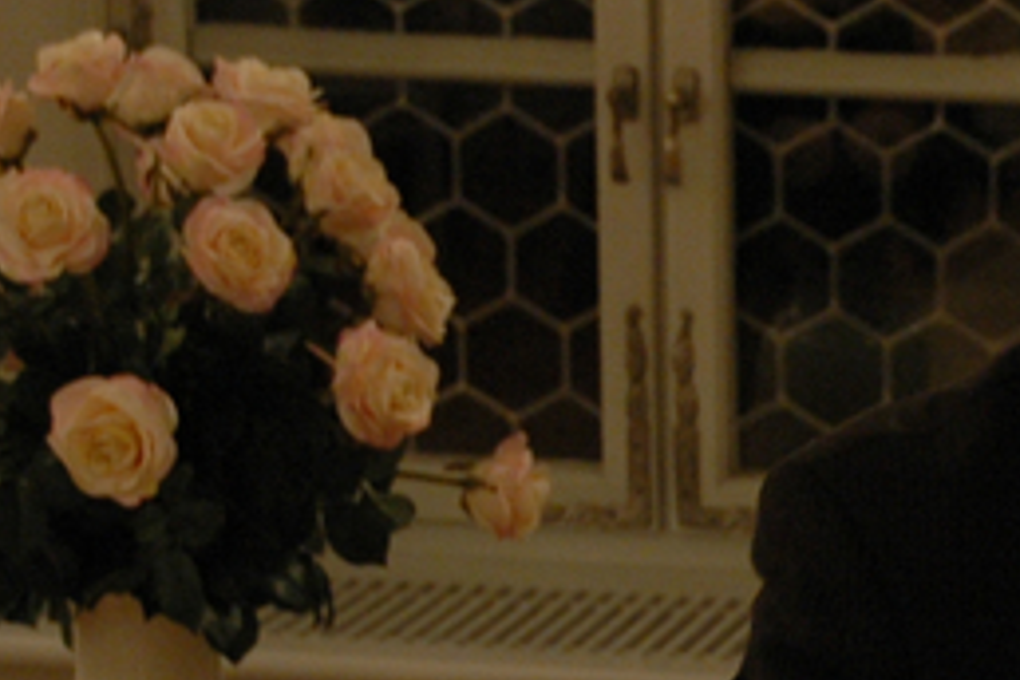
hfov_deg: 11.1
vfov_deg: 7.5
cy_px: 1006
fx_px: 5098
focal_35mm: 180
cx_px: 1419
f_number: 4
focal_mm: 31
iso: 720
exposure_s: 1/30
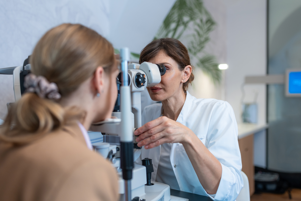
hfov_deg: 54.4
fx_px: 293
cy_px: 100
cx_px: 150
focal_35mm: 35
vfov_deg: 37.9
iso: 320
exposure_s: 1/160
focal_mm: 35
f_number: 2.2
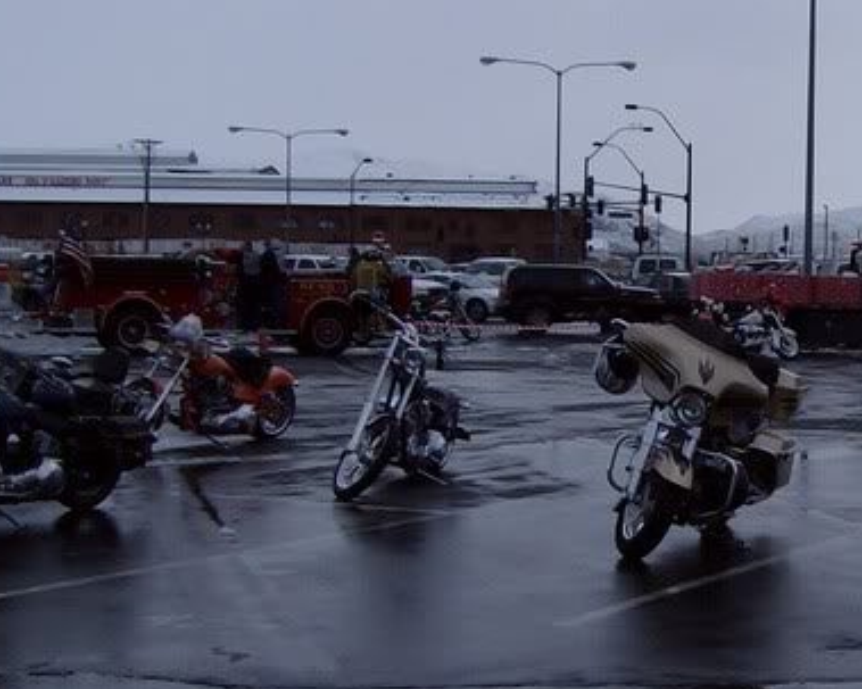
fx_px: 1887
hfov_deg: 24.6
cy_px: 380
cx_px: 844
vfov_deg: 20.7
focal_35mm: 74
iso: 100
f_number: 4.7
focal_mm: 6
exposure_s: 1/1383
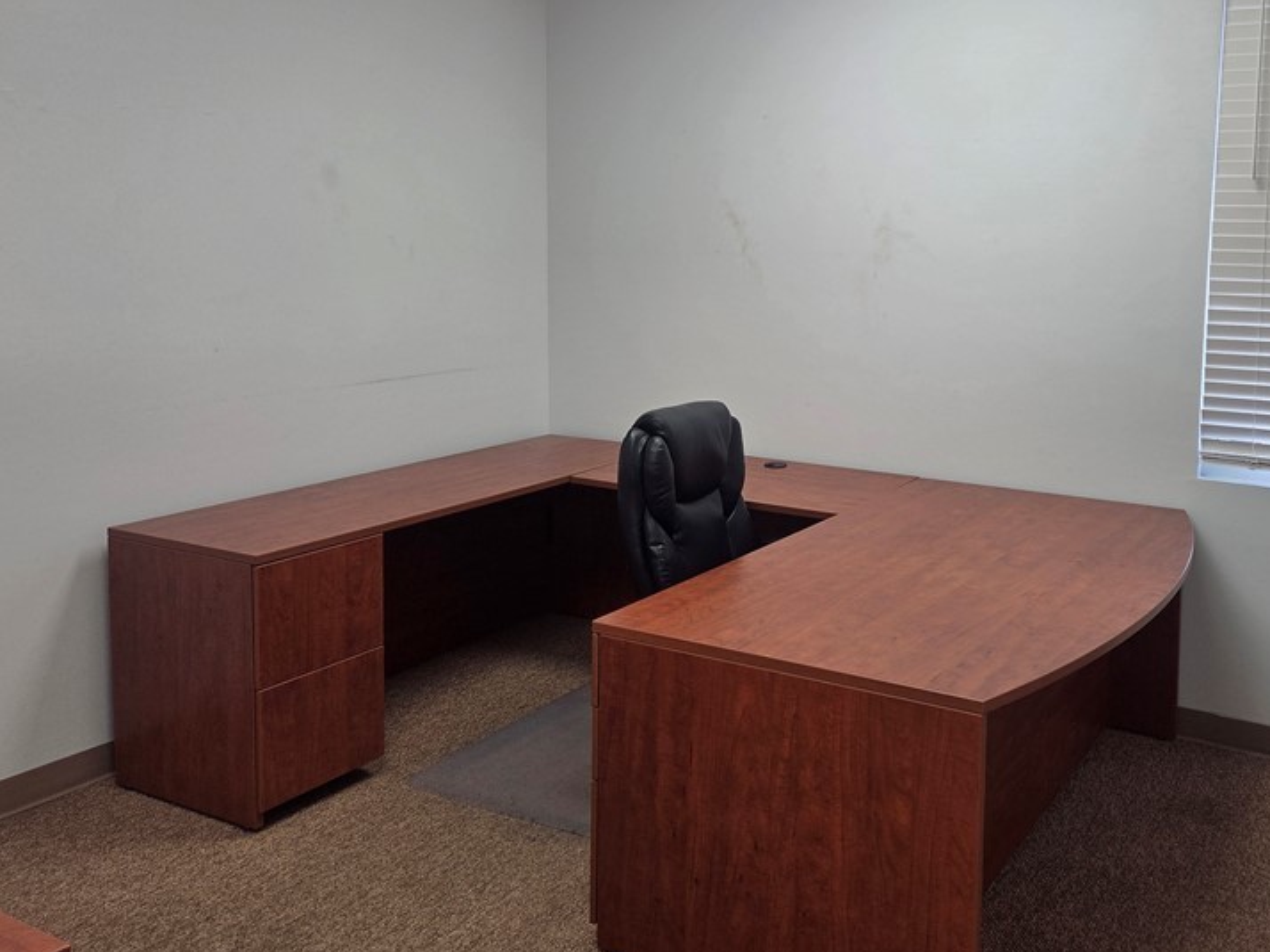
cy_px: 338
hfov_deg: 54.6
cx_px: 811
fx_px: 1210
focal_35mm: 33
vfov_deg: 42.5
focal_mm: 5.4
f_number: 1.8
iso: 50
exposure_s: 1/120
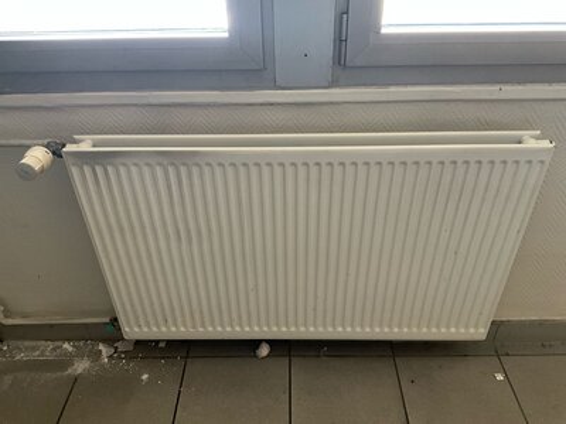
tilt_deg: -35.3
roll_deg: +1.3
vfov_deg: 48.2
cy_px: 212
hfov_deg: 61.7
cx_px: 283
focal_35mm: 29
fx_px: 474
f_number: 1.8
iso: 320
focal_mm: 3
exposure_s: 1/50
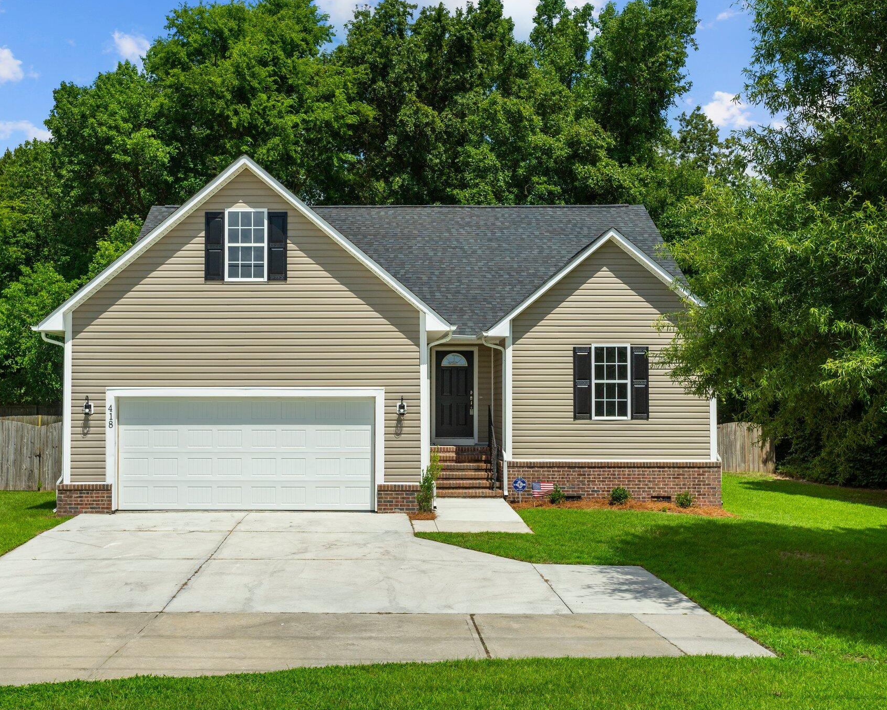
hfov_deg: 44.6
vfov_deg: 36.5
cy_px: 357
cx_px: 361
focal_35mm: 41
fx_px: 1076
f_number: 8
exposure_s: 1/1600
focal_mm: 36
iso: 125
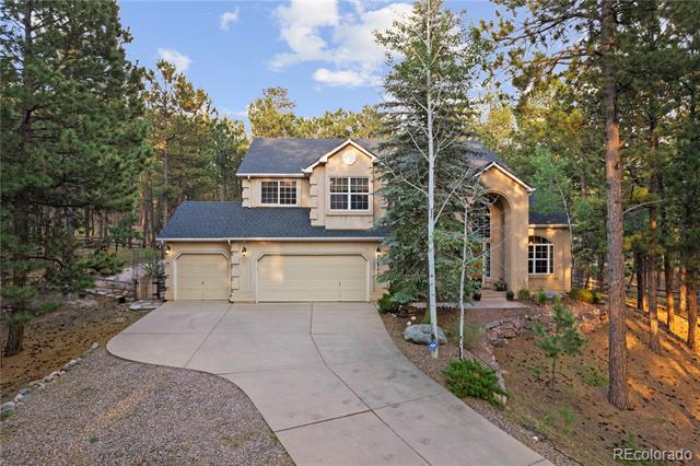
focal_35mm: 22
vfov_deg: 57.2
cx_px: 350
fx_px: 428
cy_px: 233
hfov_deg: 78.6
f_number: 2.8
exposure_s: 1/160
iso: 110
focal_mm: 8.38
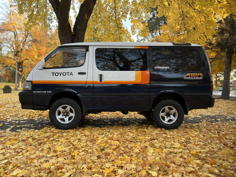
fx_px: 177
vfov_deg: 53.1
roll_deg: -1.7
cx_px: 118
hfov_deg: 67.3
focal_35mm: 26
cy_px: 88
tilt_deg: +0.0
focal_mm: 5.7
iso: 125
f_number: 1.5
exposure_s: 1/121
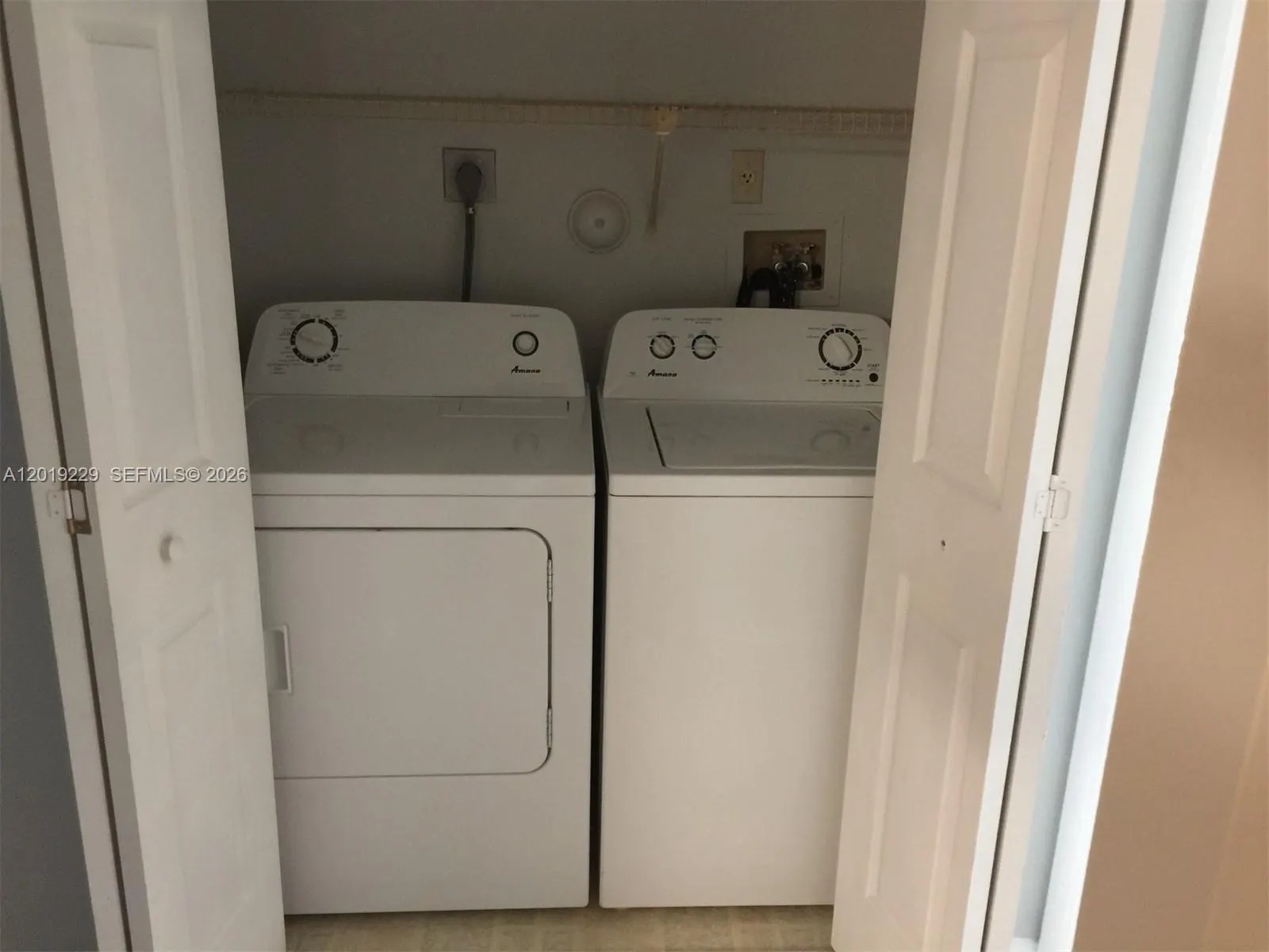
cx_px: 634
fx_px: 1063
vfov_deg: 48.2
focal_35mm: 29
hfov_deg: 61.7
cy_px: 476
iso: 80
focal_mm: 4.15
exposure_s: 1/4
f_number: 2.2
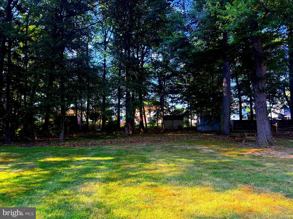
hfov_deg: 71.6
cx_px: 146
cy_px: 110
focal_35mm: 24
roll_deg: +1.5
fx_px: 203
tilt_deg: +5.0
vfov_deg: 56.8
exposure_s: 1/410
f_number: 1.78
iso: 100
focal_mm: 6.76
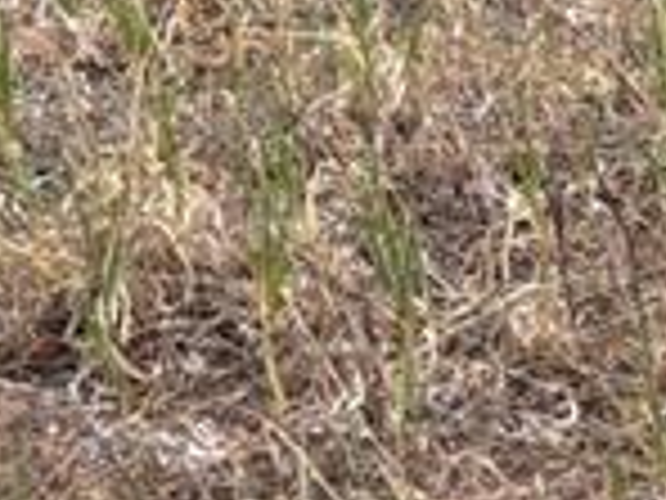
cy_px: -601
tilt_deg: -10.4
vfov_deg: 7.8
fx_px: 3463
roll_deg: -1.3
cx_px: 1904
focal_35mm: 180
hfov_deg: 9.1
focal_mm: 5.96
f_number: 1.6
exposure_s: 1/226
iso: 40
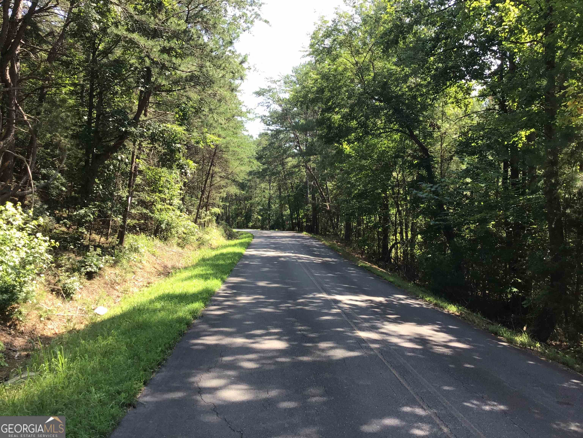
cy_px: 219
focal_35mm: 31
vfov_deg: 45.4
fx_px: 522
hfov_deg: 58.4
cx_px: 292
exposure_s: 1/160
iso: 25
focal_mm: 3.3
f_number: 2.4
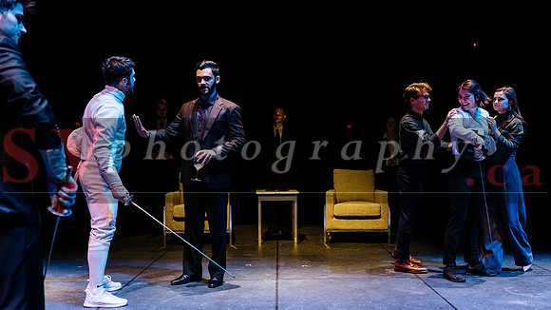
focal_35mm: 42
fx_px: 608
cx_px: 308
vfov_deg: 28.5
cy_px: 180
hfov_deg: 48.6
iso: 1600
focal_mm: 35
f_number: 2.8
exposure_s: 1/200
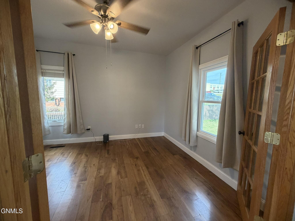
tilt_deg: -7.4
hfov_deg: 102.1
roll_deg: -1.6
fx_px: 119
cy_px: 110
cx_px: 148
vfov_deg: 85.7
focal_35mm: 14
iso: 200
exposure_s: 1/60
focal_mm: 2.22
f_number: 2.2
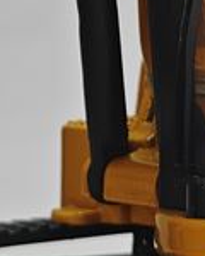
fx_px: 2321
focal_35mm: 306
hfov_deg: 5.1
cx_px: 38
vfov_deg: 6.2
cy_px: -137
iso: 160
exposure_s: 1/100
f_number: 1.9
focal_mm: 8.7
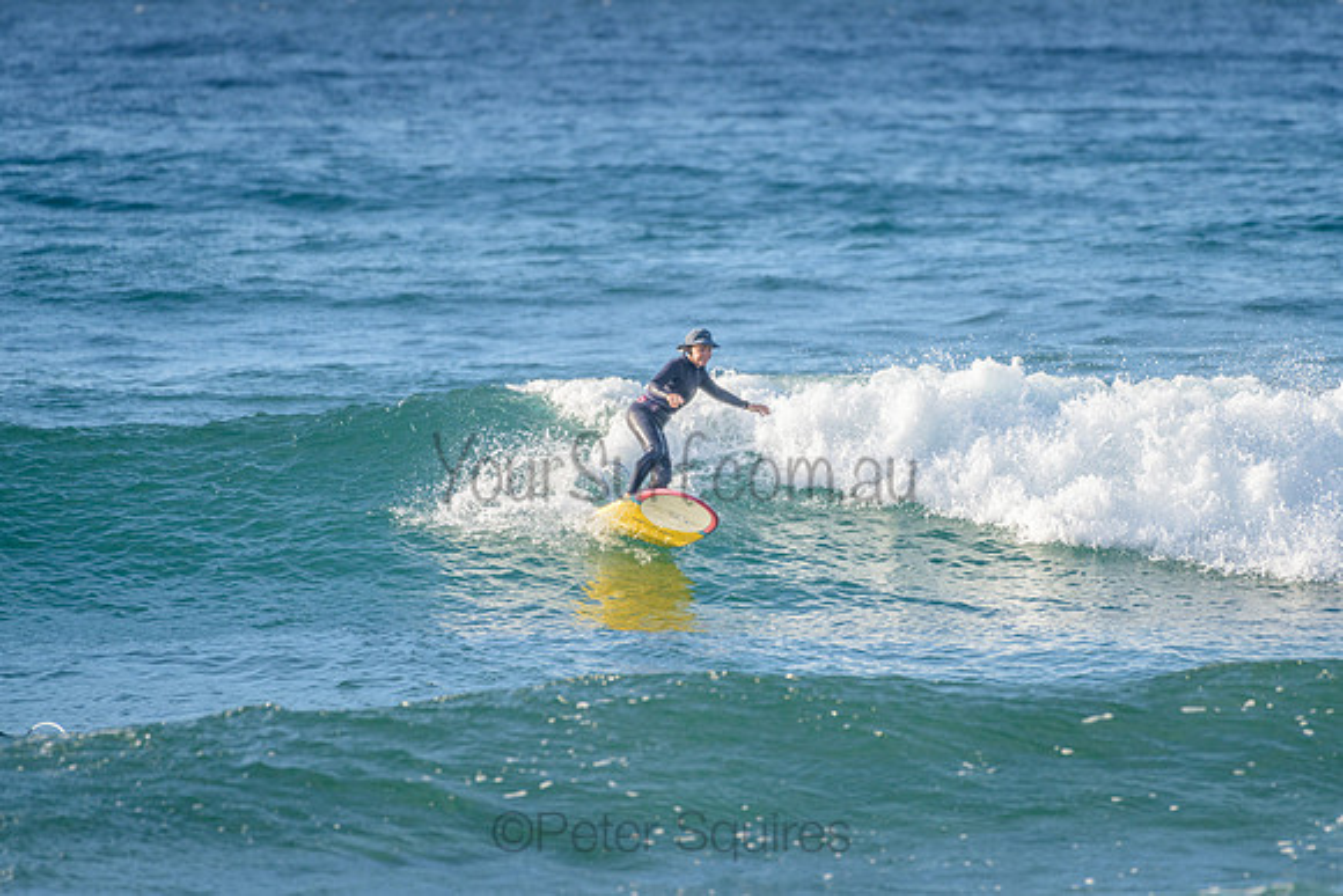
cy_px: 459
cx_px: 688
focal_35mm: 613
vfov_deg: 2.2
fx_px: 22871
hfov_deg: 3.4
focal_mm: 500
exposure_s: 1/1250
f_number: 5.6
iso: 280
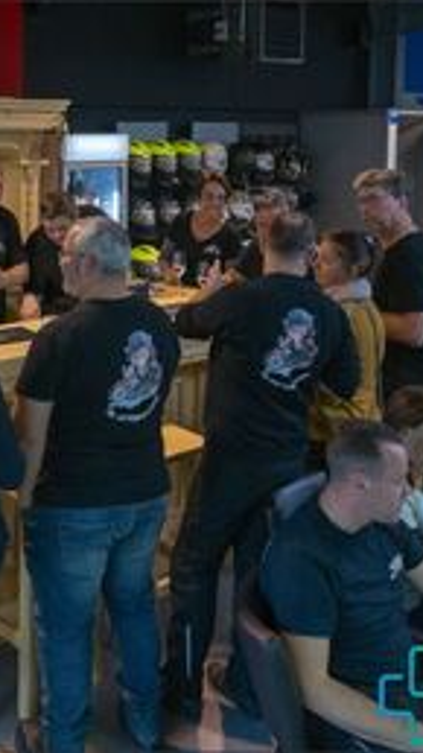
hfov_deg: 29.4
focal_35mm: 39
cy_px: 376
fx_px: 778
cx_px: 60
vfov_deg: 51.6
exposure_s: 1/250
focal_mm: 24
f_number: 6.3
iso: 1600
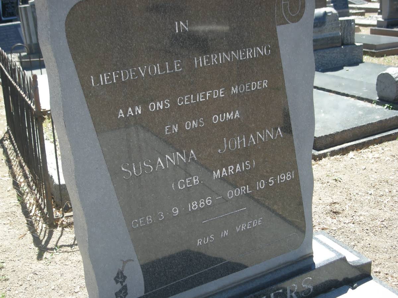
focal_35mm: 44
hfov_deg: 42.9
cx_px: 199
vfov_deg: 32.9
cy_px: 149
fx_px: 506
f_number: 3.1
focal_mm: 7.1
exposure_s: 1/207
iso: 50
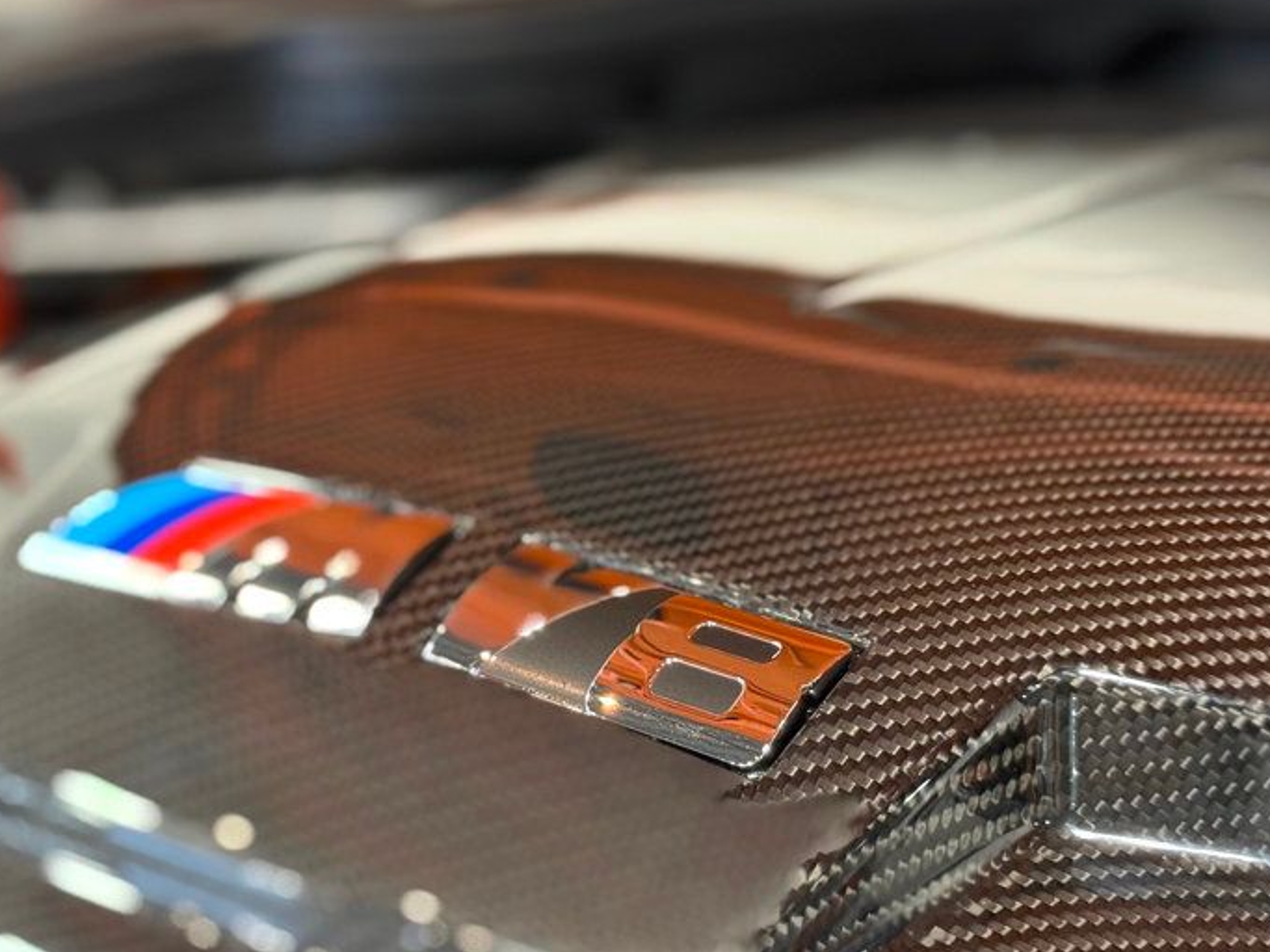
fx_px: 2641
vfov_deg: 20.4
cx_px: 493
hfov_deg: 27.0
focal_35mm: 72
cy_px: 597
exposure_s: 1/120
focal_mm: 6.76
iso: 320
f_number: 1.78
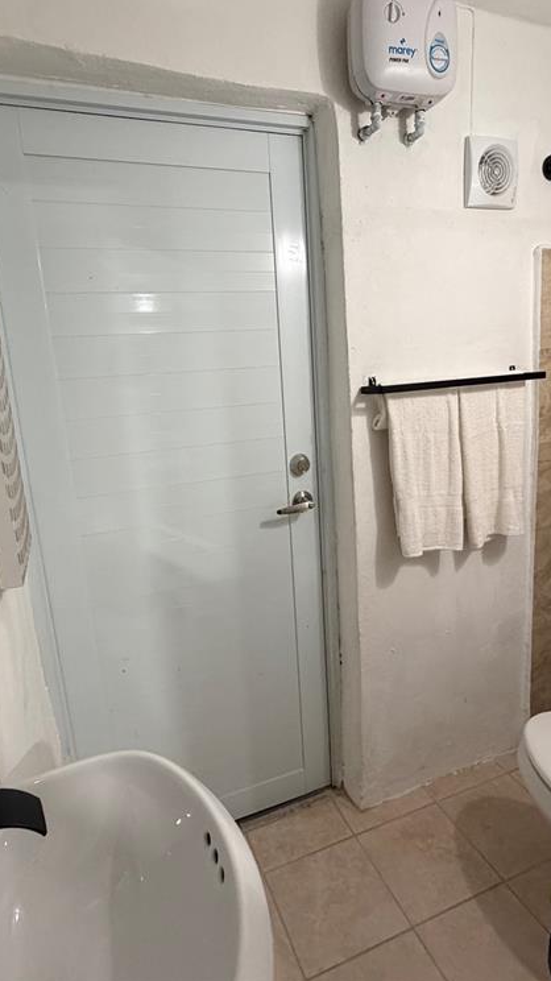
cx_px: 287
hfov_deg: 53.5
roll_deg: +3.6
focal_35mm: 21
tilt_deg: -13.5
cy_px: 481
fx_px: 546
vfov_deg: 83.9
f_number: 2.2
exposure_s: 1/60
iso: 400
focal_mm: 2.22
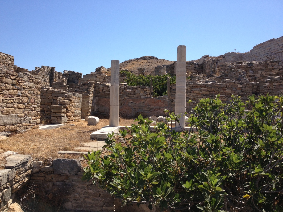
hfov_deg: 52.6
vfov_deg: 40.7
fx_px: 286
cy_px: 106
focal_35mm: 35
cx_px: 142
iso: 50
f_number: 2.4
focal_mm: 4.28
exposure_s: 1/1623
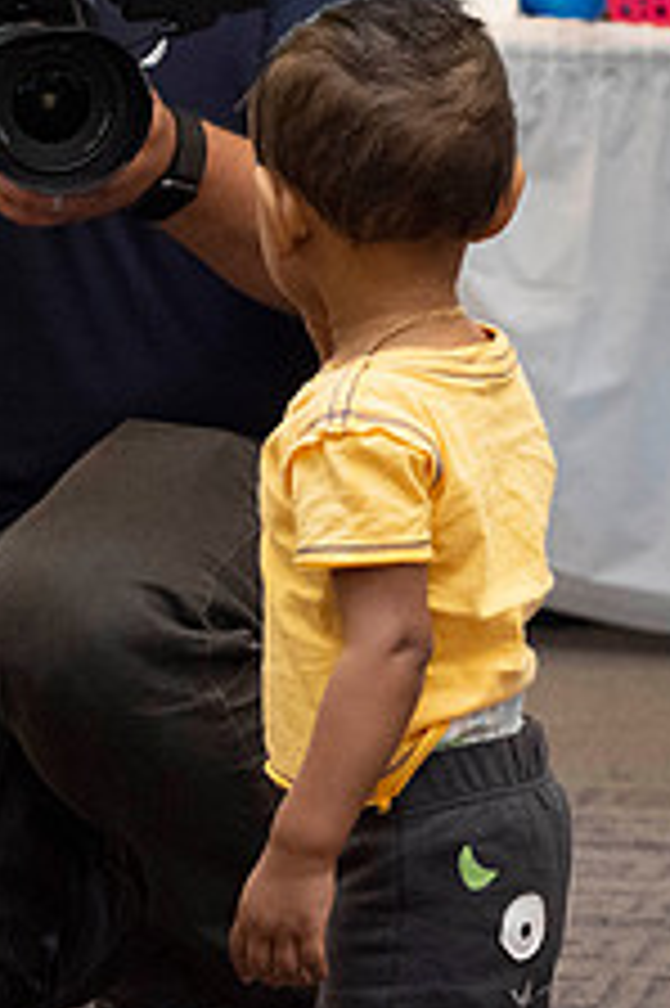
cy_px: 500
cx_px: 397
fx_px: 6067
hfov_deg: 6.3
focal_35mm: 217
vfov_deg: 9.5
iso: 2000
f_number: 4
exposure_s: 1/160
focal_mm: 48
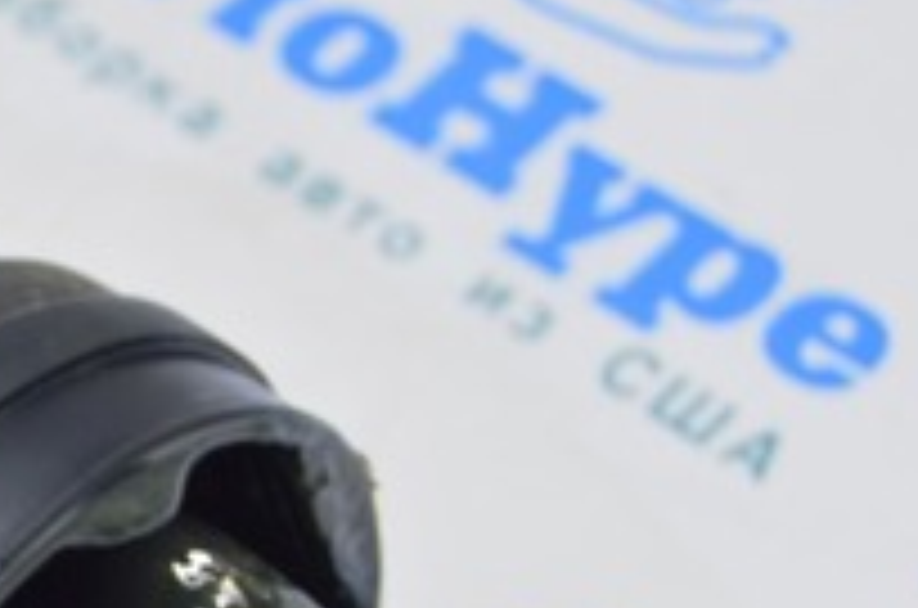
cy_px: 655
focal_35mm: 179
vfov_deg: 7.6
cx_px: -68
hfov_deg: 11.4
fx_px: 4554
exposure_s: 1/20
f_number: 5.6
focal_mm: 38
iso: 400
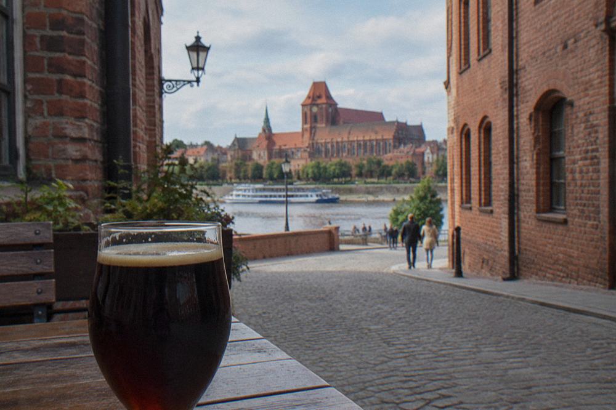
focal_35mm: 48
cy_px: 205
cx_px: 308
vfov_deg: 28.1
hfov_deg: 41.1
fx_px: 821
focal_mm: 48
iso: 200
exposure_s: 1/160
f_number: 9
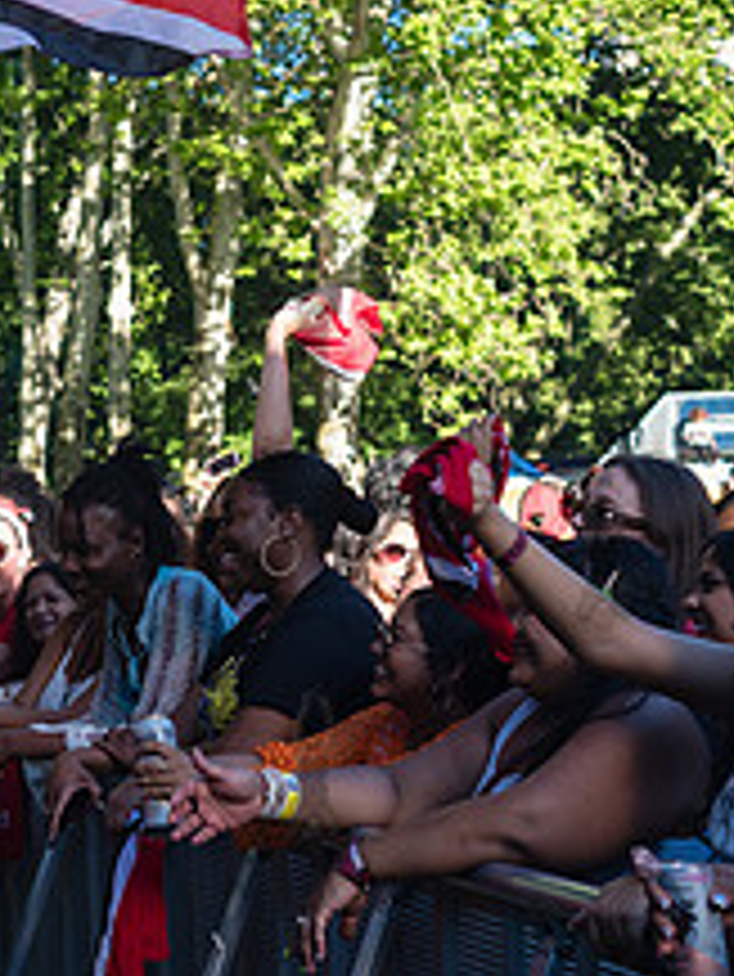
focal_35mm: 90
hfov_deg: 15.5
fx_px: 2542
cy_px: 542
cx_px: -270
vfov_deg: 21.8
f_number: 3.5
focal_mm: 35
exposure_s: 1/640
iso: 250
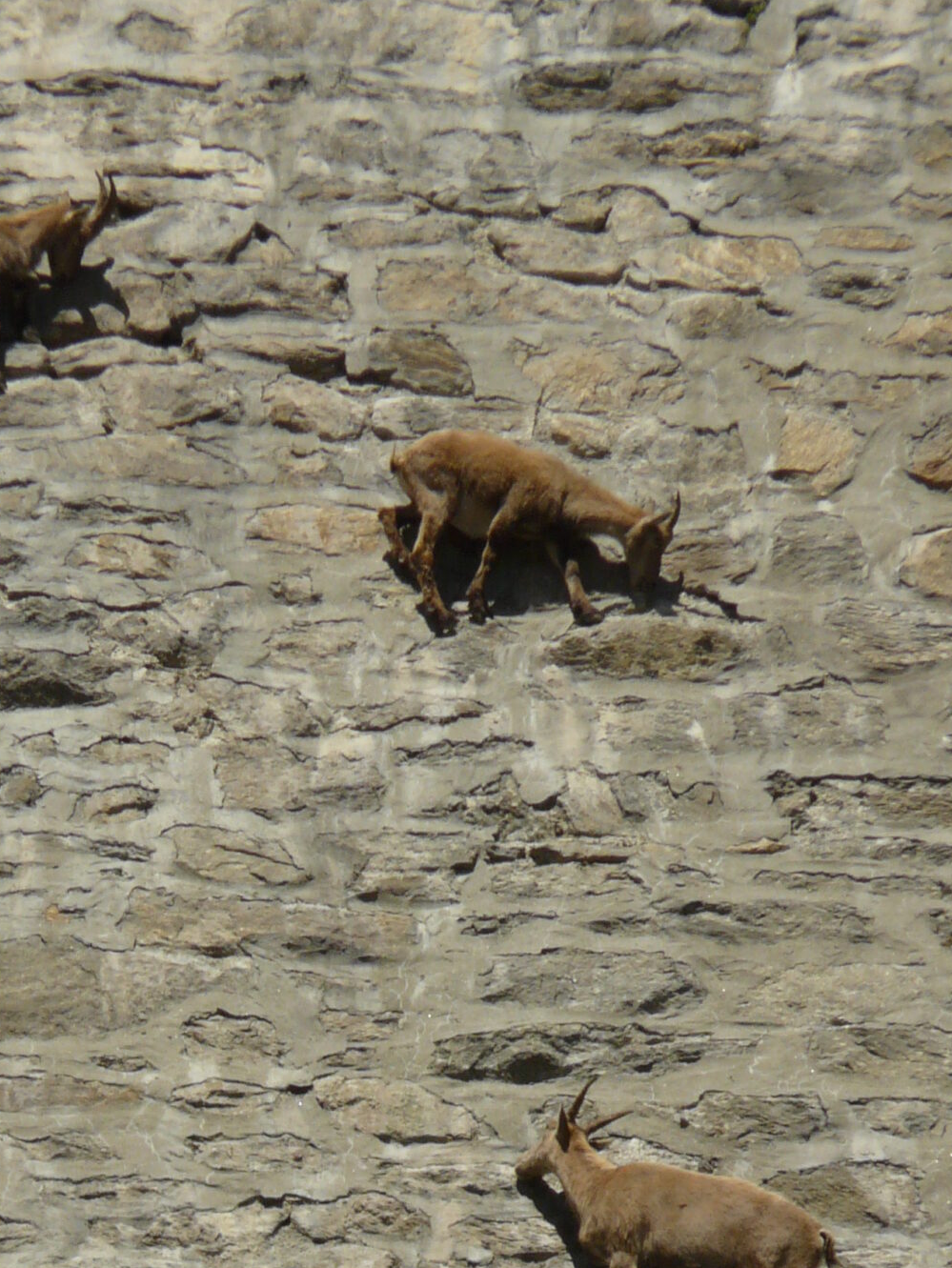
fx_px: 25509
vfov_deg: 2.8
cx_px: 344
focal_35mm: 696
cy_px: 1157
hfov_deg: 2.1
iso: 100
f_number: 8
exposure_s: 1/400
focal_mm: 59.5
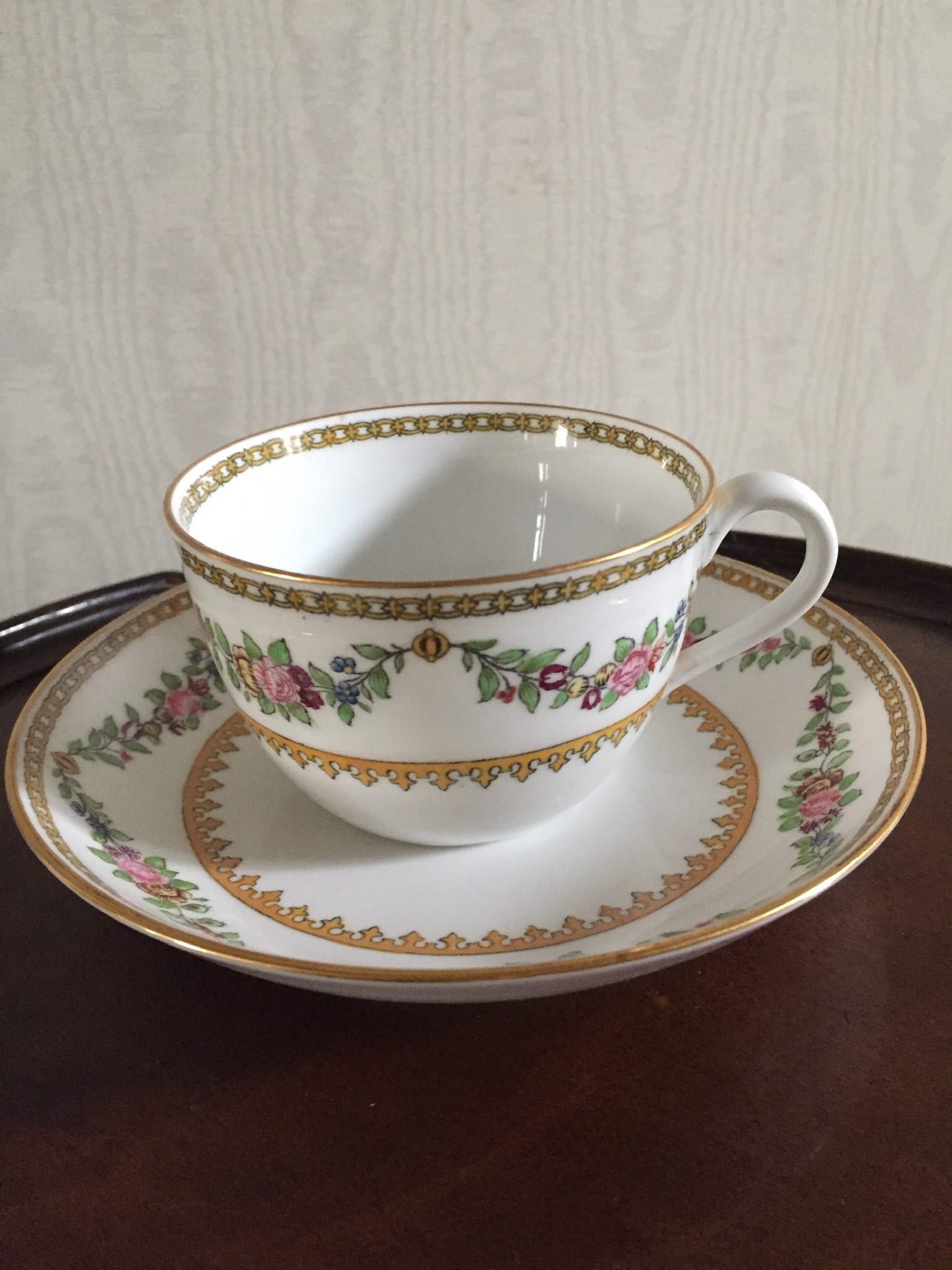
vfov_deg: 61.7
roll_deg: +2.2
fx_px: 1063
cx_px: 476
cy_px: 635
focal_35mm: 29
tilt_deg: -26.1
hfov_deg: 48.2
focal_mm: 4.15
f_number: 2.2
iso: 320
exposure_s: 1/17
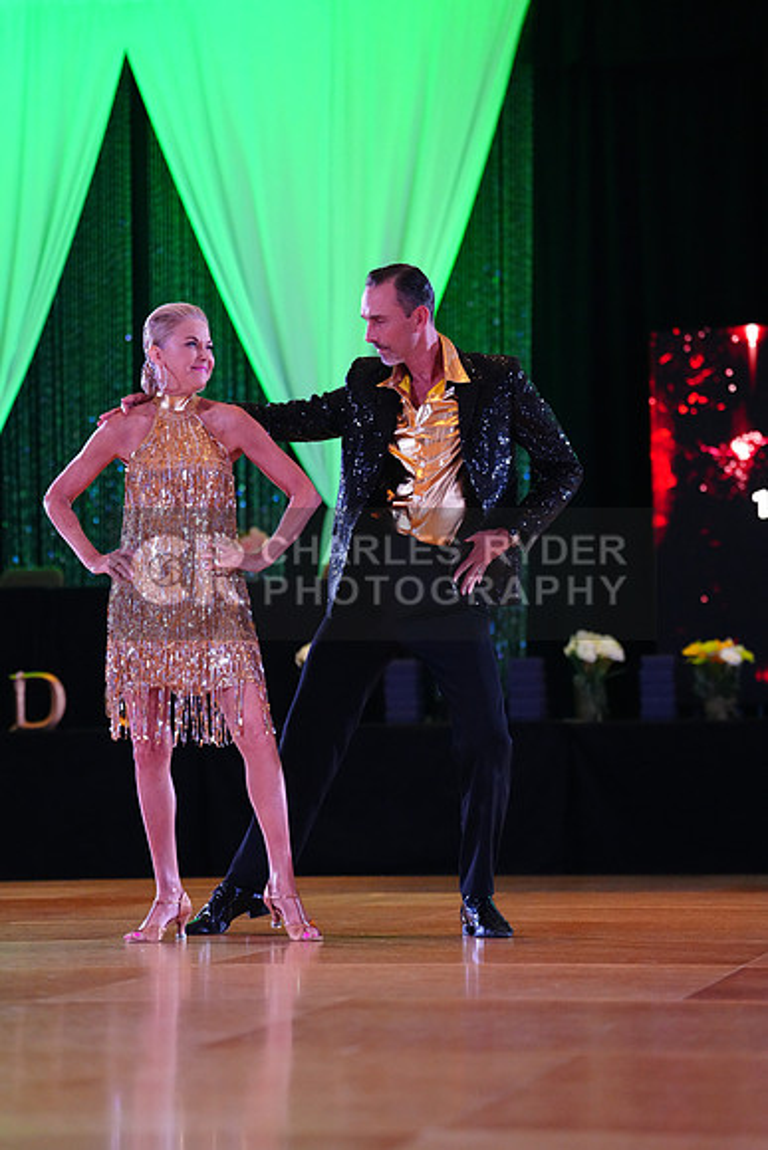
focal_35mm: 104
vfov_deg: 19.6
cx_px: 384
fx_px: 3326
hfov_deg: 13.2
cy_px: 575
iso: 6400
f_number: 2.8
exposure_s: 1/400
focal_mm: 104
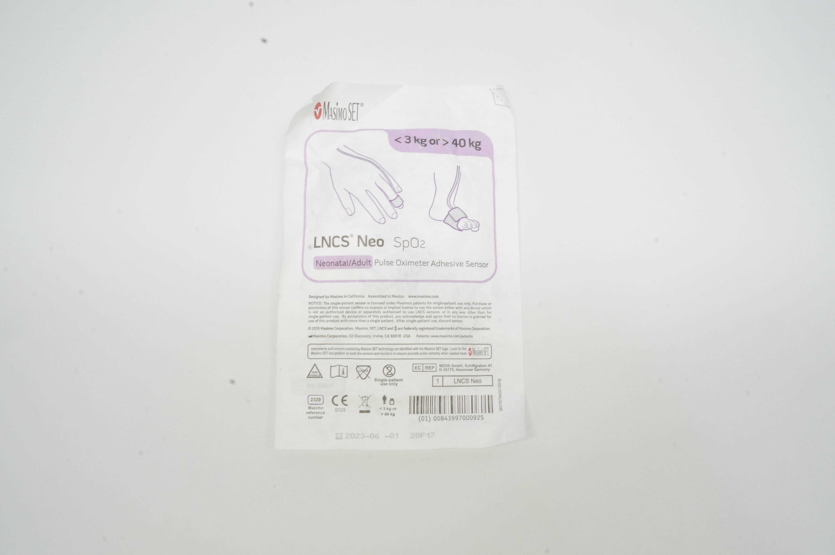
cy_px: 278
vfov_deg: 43.5
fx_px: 695
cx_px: 418
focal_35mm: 30
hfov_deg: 62.0
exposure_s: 1/6
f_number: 22
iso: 800
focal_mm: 20
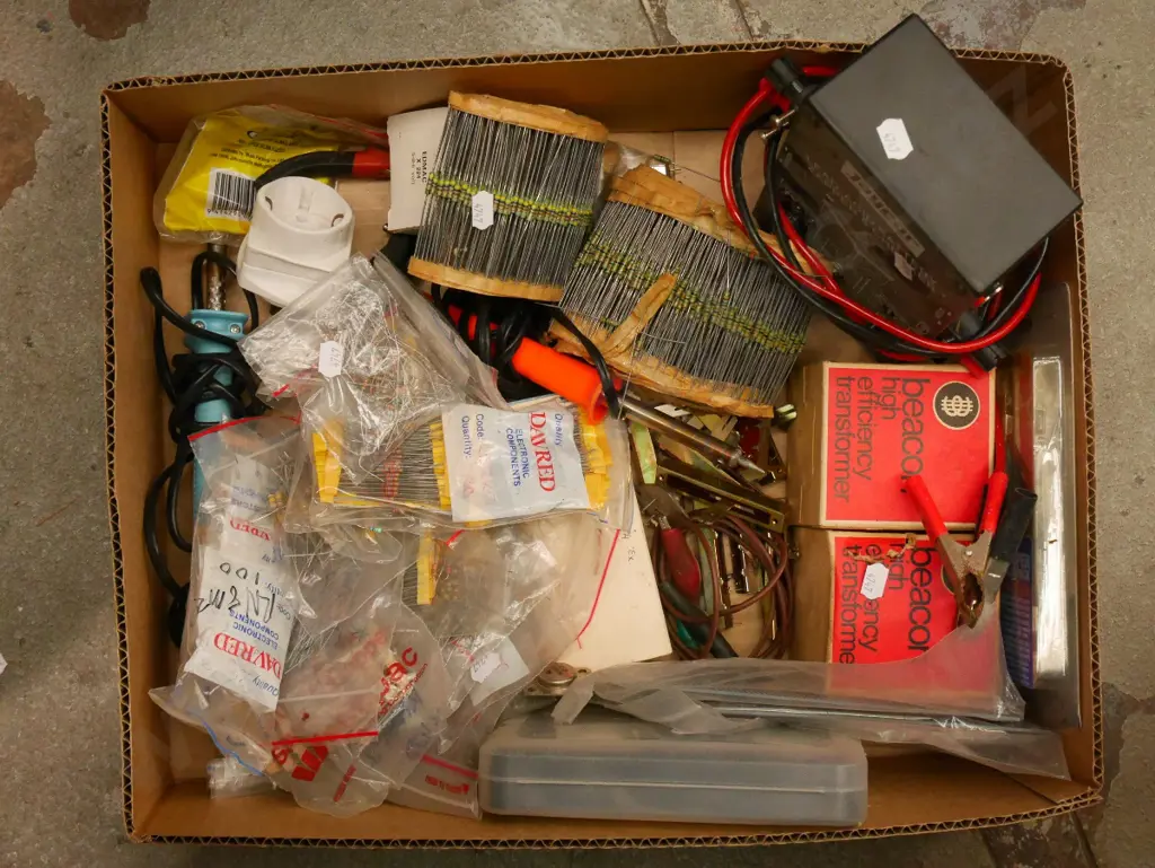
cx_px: 578
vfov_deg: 26.1
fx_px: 1869
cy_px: 434
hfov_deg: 34.3
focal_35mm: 56
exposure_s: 1/80
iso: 3200
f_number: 5.4
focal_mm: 28
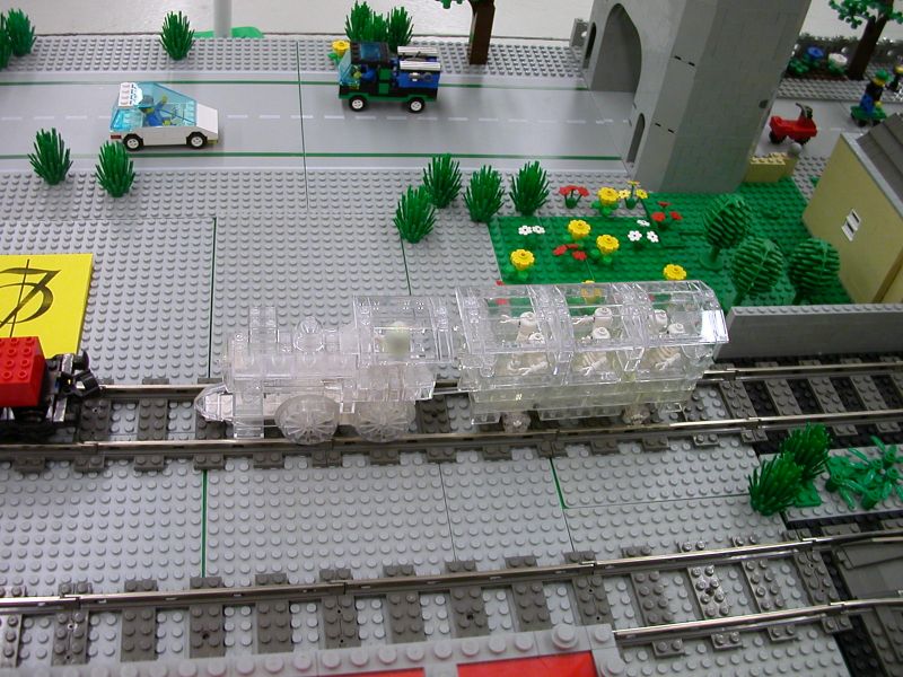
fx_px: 965
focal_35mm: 37
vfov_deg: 38.7
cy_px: 338
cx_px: 452
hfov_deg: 50.1
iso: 100
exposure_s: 1/26.1
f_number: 2.7
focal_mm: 5.6
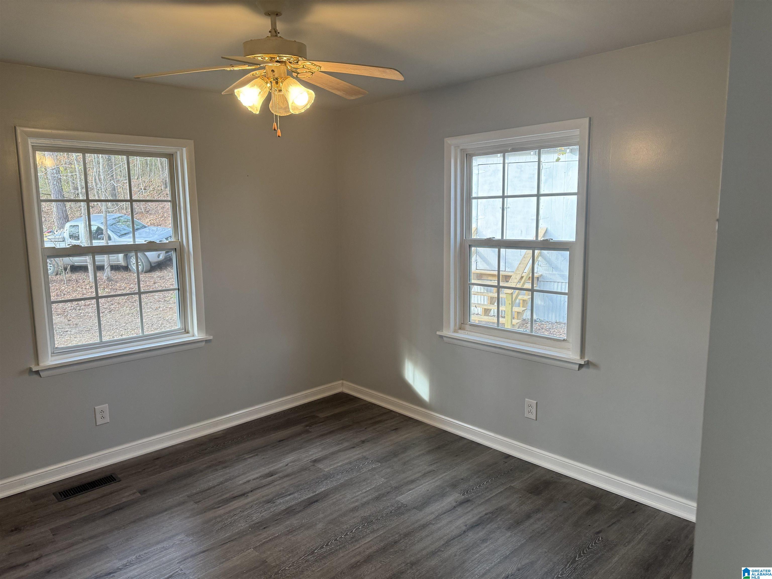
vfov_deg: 56.8
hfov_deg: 71.6
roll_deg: +0.7
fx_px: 535
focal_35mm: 24
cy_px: 290
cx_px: 386
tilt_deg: -7.0
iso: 160
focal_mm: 6.76
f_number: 1.78
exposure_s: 1/120
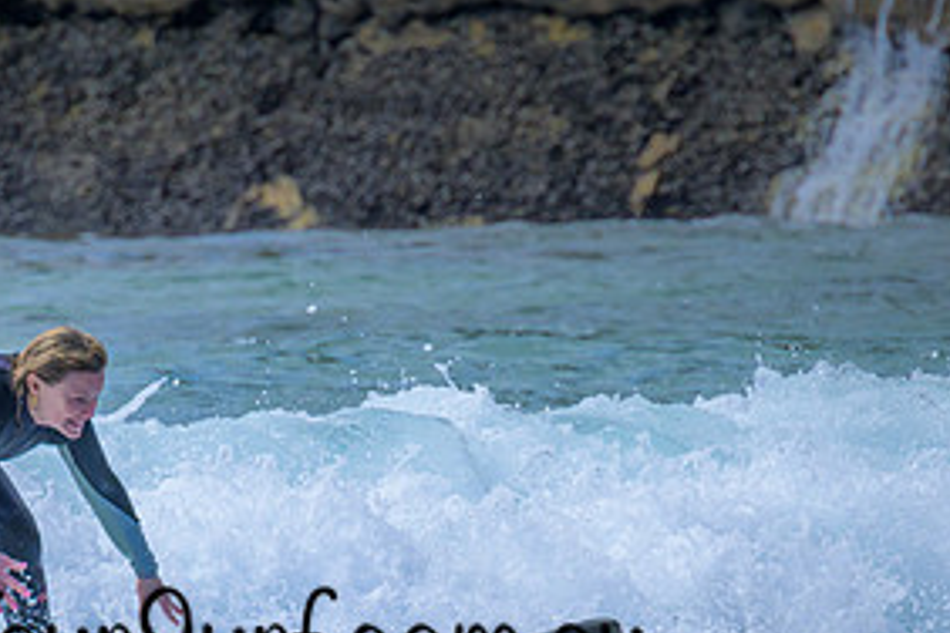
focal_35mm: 1645
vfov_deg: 0.8
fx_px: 43406
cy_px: 611
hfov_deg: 1.3
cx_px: 286
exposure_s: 1/2000
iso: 560
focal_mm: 800
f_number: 11
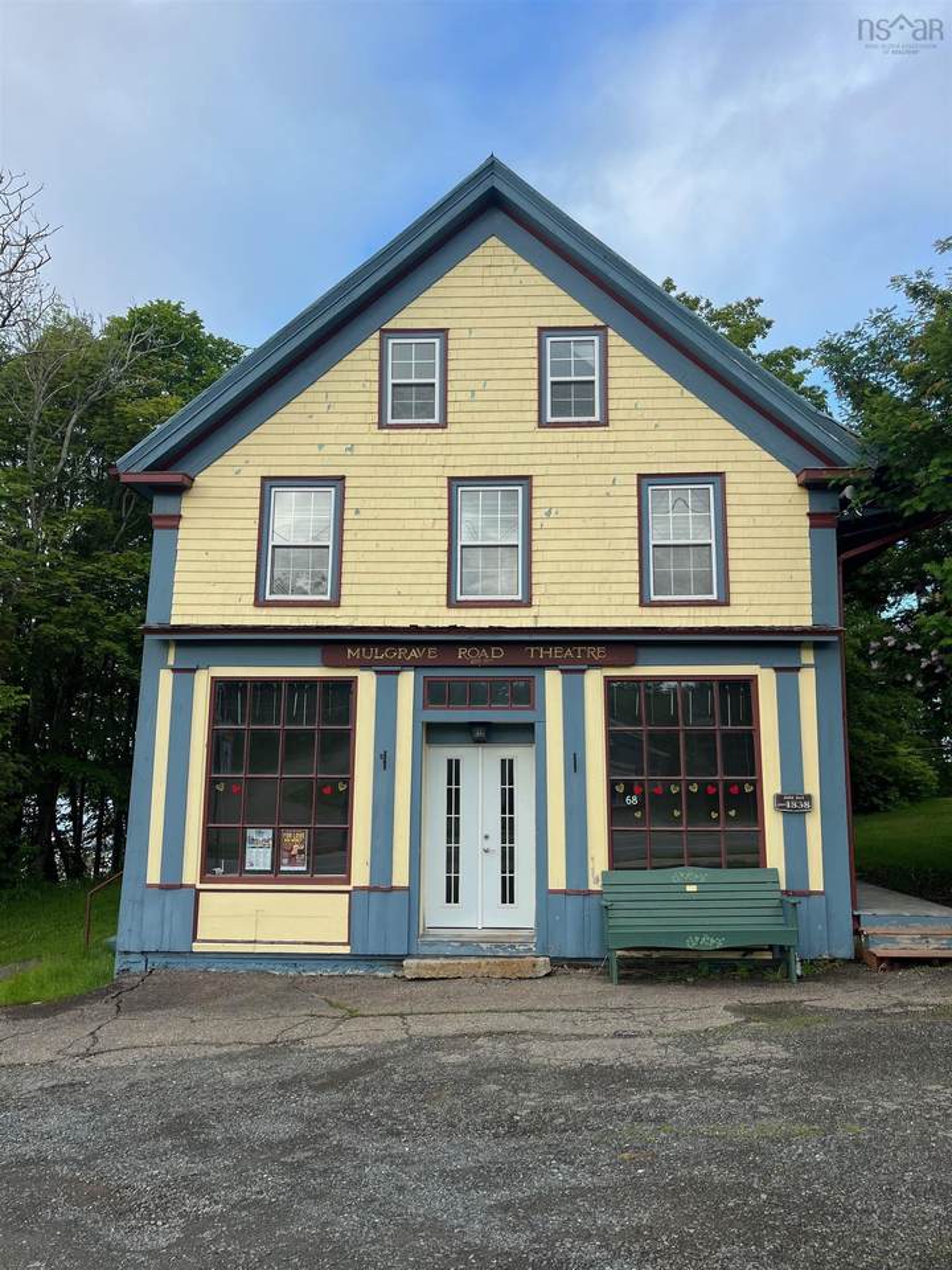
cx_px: 476
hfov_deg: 53.1
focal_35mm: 26
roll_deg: +0.7
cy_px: 635
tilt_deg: +7.9
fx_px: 953
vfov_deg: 67.3
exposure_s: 1/1140
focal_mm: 5.1
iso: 50
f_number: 1.6
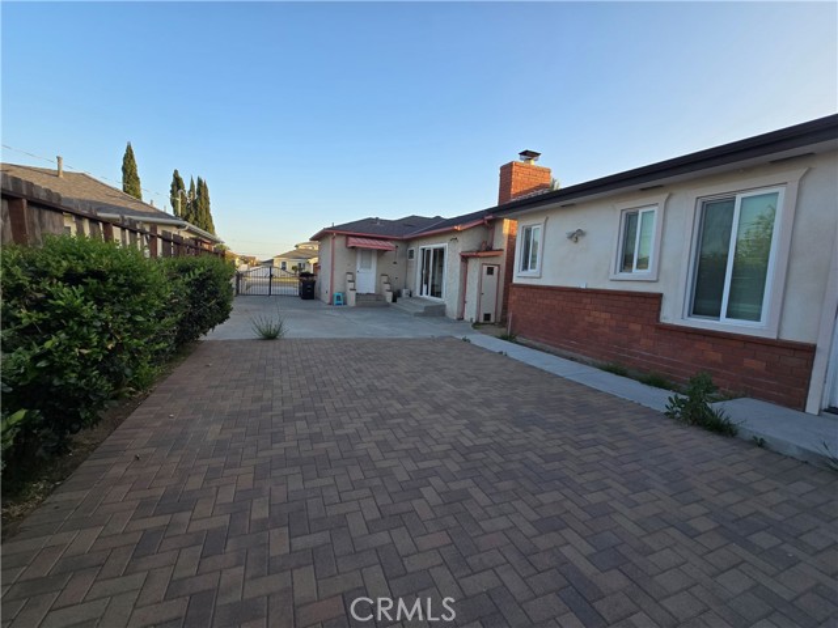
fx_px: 315
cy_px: 314
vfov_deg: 89.9
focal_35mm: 13
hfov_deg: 106.2
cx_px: 419
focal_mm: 2.2
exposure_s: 1/719
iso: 80
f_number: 2.2
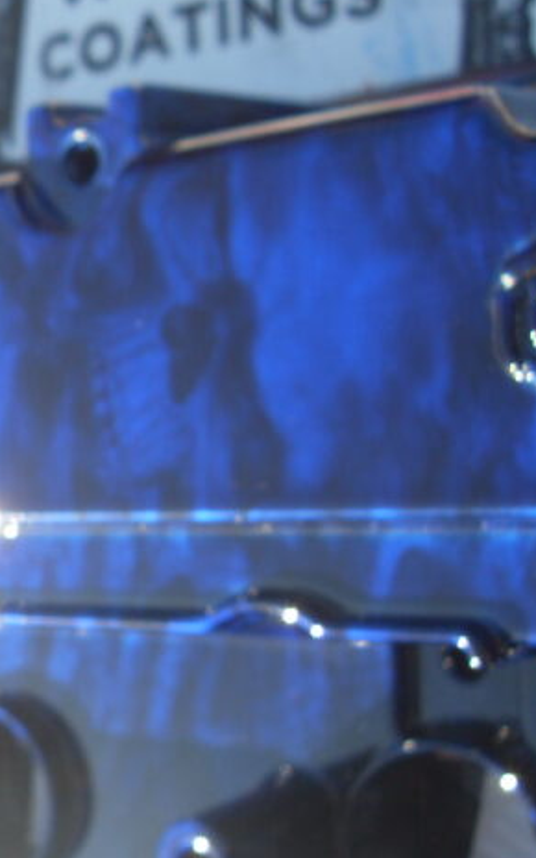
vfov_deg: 32.0
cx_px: -91
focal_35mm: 64
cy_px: 411
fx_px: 1496
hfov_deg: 19.3
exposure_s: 1/60
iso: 80
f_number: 7
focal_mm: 6.3
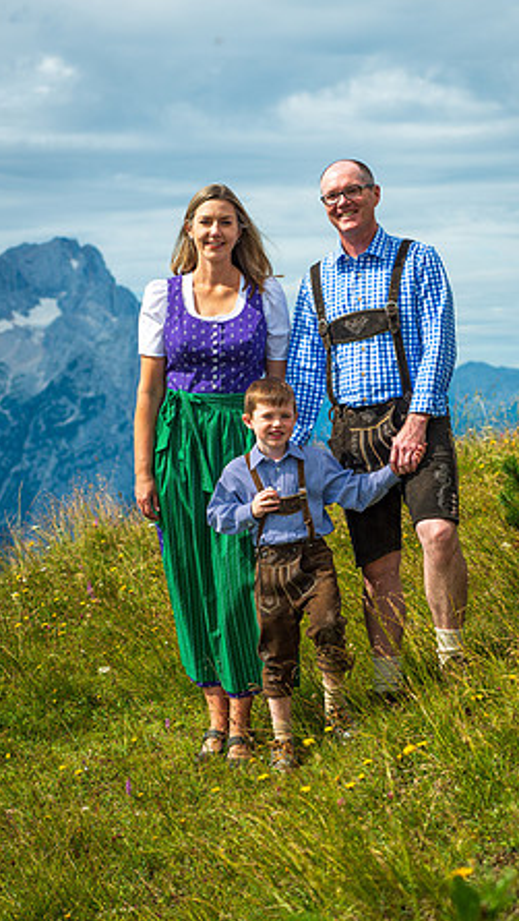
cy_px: 459
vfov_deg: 23.4
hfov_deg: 13.3
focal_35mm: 91
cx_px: 300
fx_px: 2222
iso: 100
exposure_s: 1/1000
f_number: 6.3
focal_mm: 86
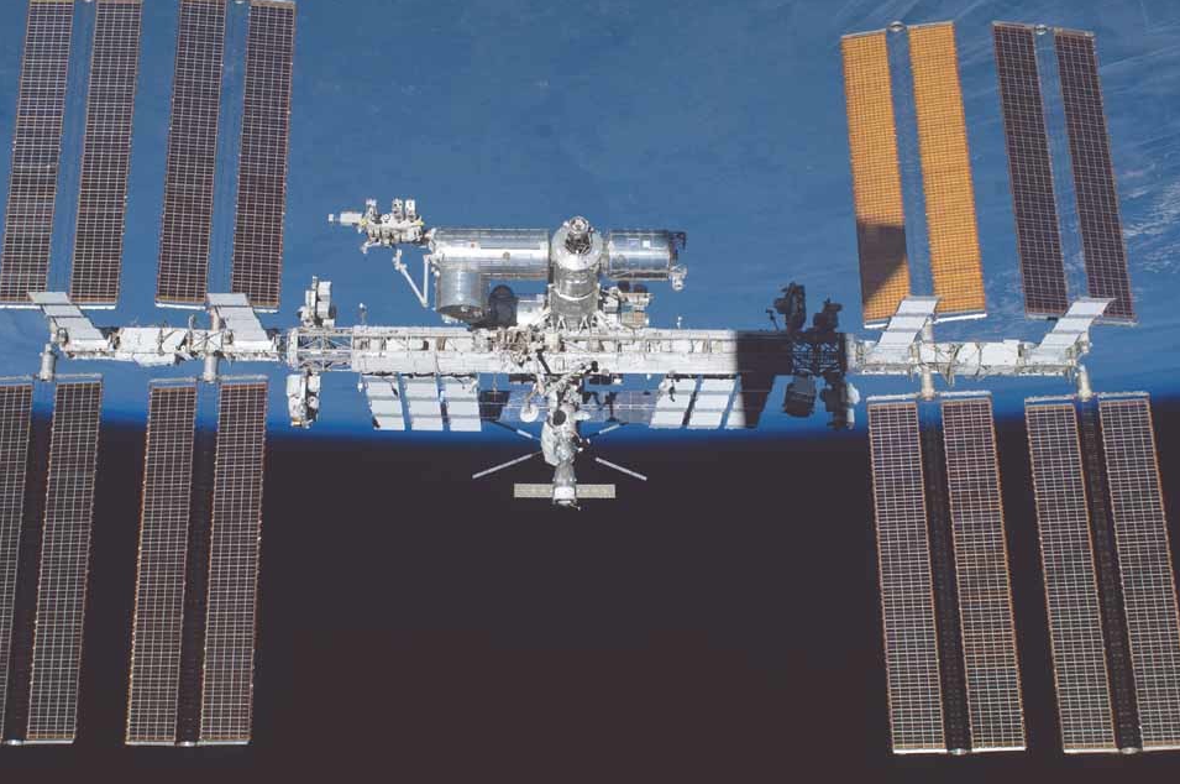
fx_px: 1440
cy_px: 387
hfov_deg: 44.5
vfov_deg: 30.4
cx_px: 575
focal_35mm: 44
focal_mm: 28
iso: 100
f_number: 7.1
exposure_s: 1/500
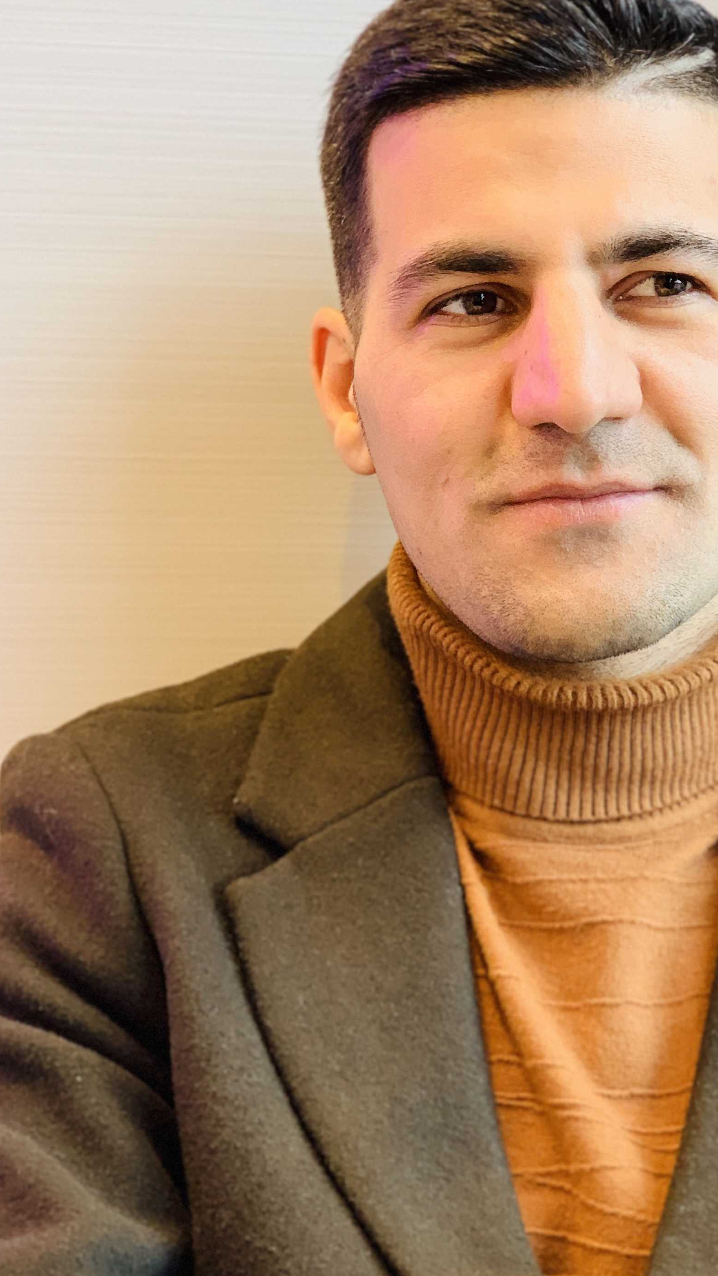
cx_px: 643
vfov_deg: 25.9
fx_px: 2776
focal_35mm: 82
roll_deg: -1.4
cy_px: 713
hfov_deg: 14.6
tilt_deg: -5.0
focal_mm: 6
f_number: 2.4
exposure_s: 1/50
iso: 100
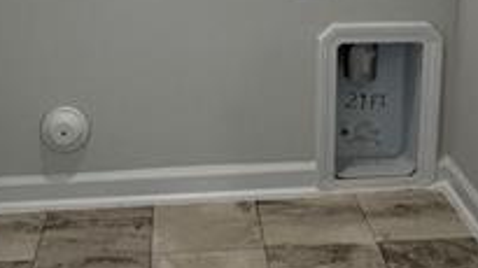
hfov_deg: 39.2
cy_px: -54
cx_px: 226
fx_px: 671
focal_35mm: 53
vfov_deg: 21.0
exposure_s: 1/120
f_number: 1.8
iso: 160
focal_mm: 1.57
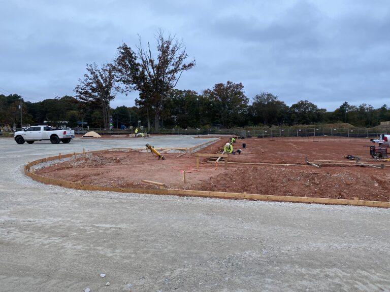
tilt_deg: -3.9
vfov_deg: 53.1
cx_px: 195
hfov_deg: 67.3
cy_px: 146
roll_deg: -0.8
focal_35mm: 26
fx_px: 293
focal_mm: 4.25
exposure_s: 1/121
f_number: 1.8
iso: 50
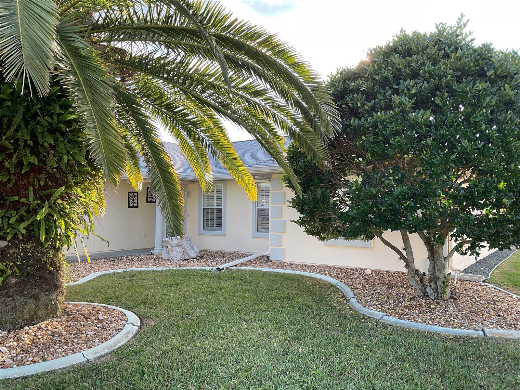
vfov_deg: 48.2
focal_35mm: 29
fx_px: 436
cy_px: 195
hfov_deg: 61.7
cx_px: 260
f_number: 1.8
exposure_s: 1/250
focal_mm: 3
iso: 16
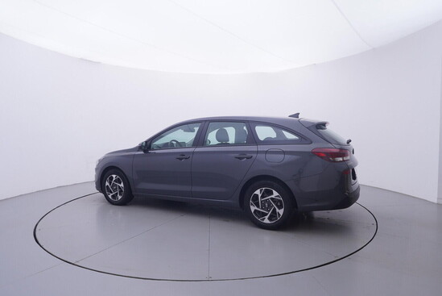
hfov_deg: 77.3
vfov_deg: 56.2
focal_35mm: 22
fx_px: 276
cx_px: 221
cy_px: 148
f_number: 5
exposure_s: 1/80
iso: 200
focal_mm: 15
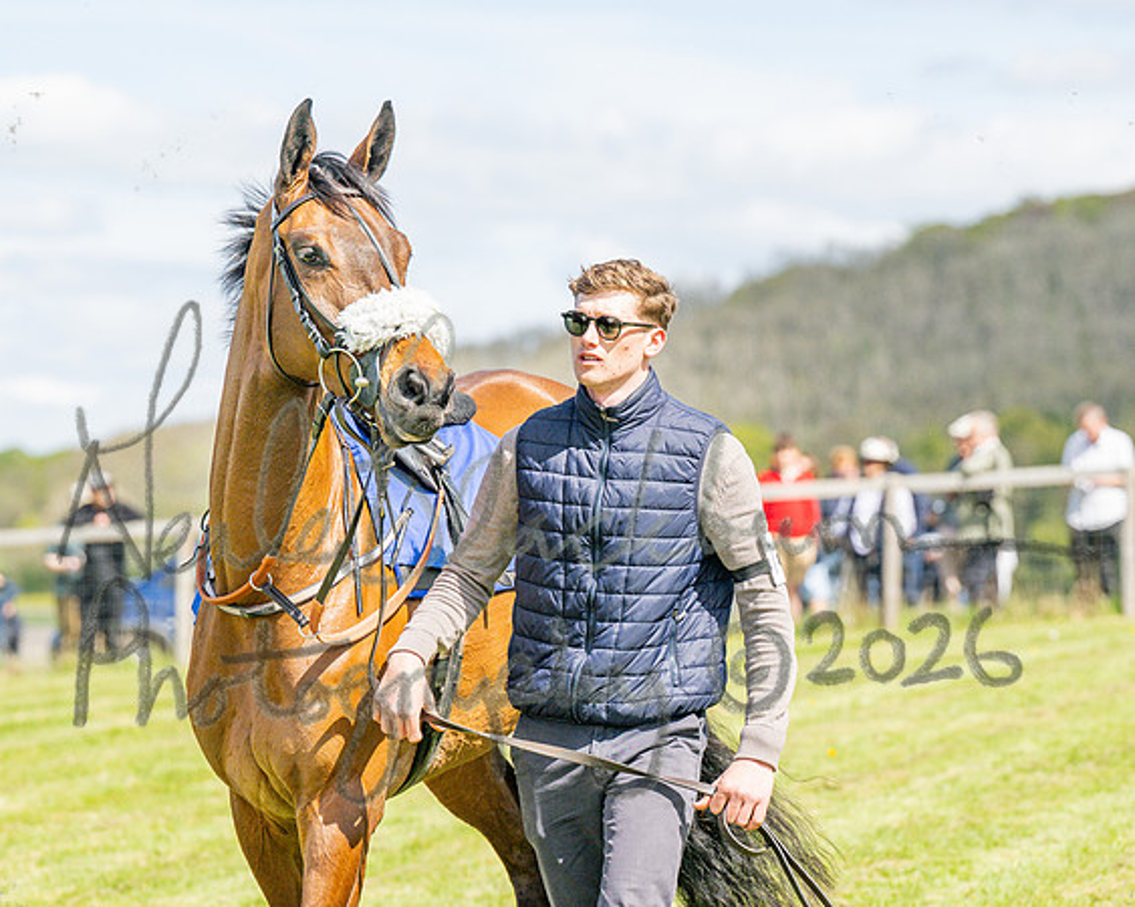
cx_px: 496
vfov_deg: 7.3
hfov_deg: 9.2
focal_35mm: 211
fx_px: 7075
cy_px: 454
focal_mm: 125
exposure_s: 1/3200
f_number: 4
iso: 400
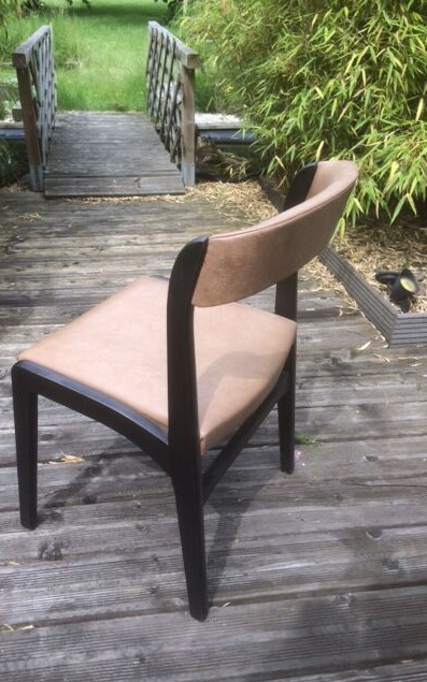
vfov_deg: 61.2
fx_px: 577
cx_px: 175
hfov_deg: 40.5
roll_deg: -1.9
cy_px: 342
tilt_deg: -30.8
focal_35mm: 31
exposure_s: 1/720
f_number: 2.2
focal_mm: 4.15
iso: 32
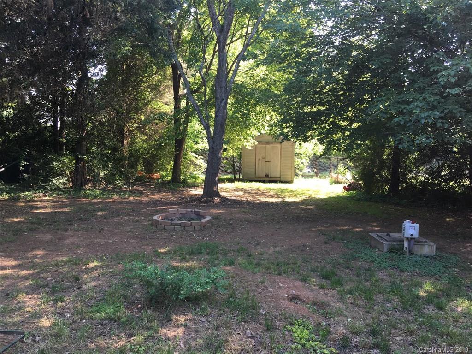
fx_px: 395
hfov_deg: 61.7
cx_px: 236
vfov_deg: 48.2
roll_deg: -0.2
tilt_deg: -2.3
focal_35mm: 29
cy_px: 177
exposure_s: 1/120
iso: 40
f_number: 2.2
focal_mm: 4.15
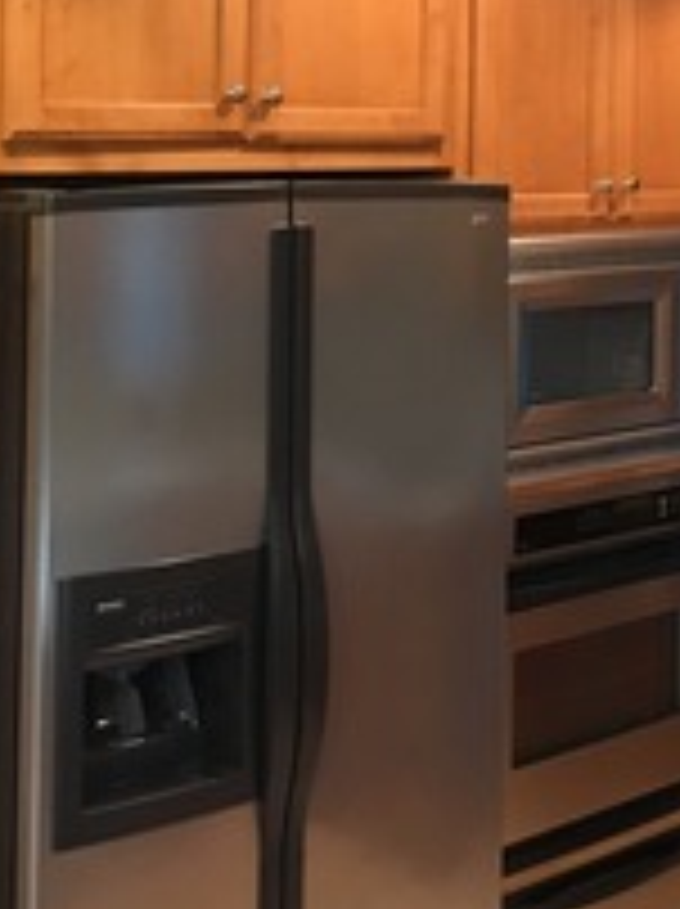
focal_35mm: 69
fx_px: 1811
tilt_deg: -1.3
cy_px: 122
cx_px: 703
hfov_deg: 20.5
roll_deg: -1.3
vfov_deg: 27.4
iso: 100
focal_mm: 4.15
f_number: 2.2
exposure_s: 1/15
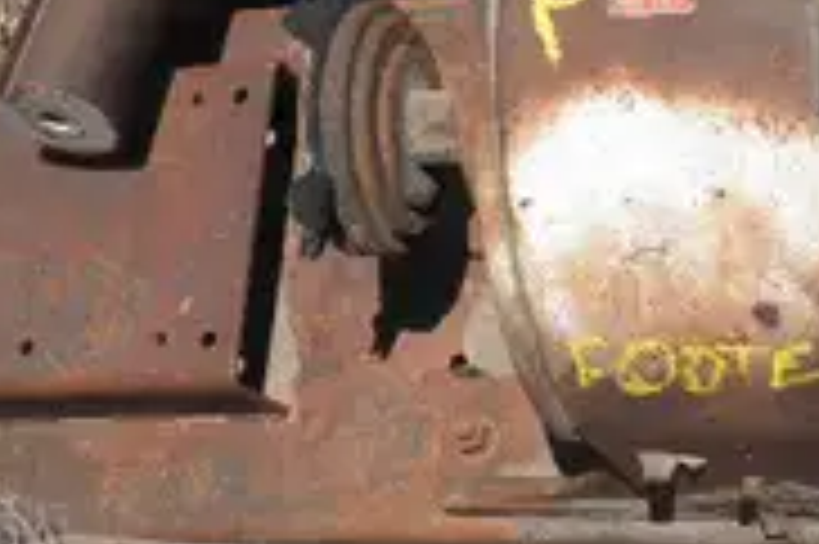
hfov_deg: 25.2
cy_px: 54
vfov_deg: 16.8
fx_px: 1818
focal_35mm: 80
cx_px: 554
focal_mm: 6.1
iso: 64
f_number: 9.1
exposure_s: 1/160
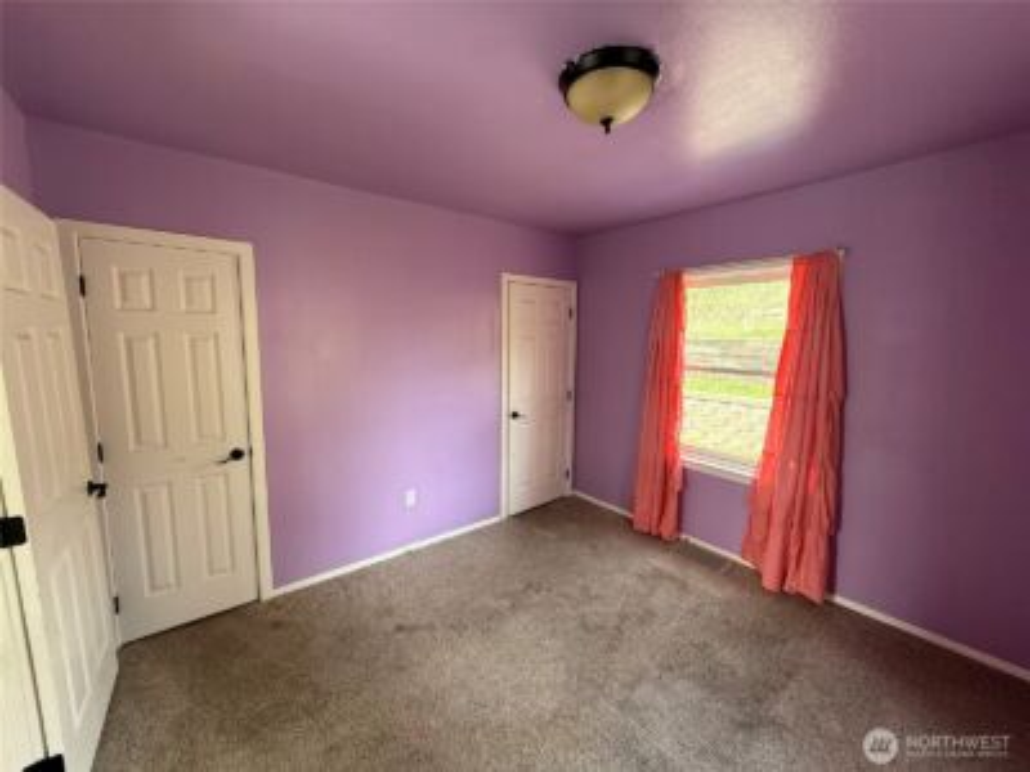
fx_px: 417
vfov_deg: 85.7
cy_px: 386
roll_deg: -0.7
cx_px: 515
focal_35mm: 14
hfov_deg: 102.1
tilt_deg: -7.0
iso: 160
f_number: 2.2
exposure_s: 1/99
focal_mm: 2.22
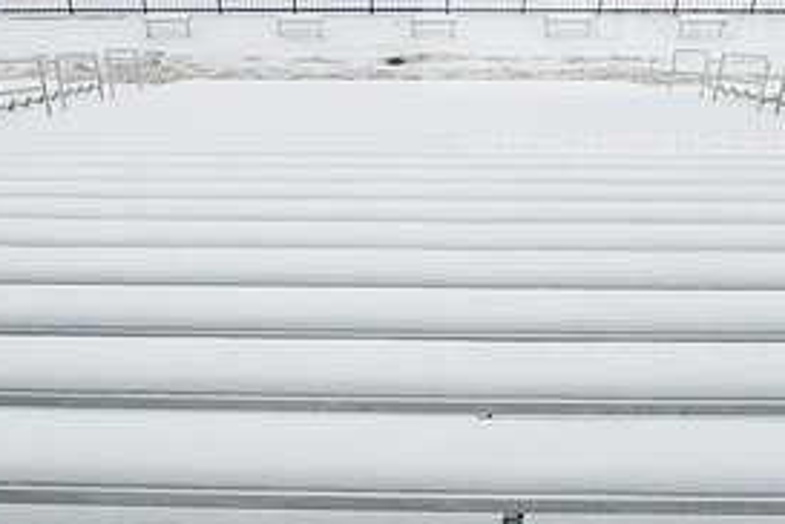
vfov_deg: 26.4
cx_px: 336
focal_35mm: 51
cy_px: 203
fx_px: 1112
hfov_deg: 38.8
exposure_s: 1/320
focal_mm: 24
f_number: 5
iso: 400
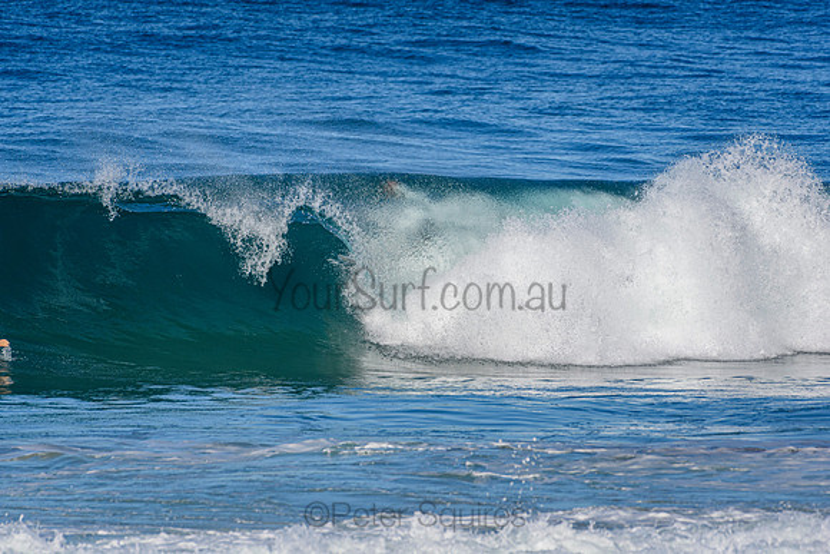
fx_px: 17295
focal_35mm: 750
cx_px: 415
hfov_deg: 2.7
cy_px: 277
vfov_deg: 1.8
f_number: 5.6
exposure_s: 1/2000
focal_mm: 500
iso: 220
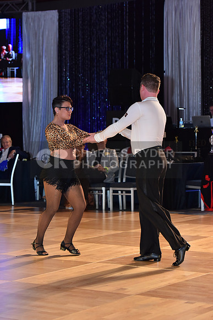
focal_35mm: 110
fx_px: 976
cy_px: 160
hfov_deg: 12.5
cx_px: 106
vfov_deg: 18.6
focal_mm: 110
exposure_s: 1/250
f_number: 5
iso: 2000
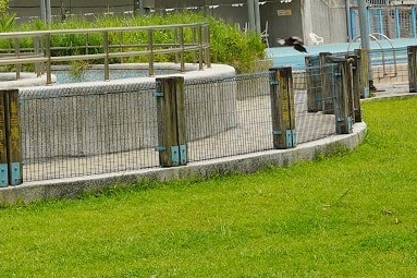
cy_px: -97
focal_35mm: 138
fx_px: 1598
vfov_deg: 9.7
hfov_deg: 14.6
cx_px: 4
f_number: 8
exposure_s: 1/125
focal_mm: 44
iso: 100
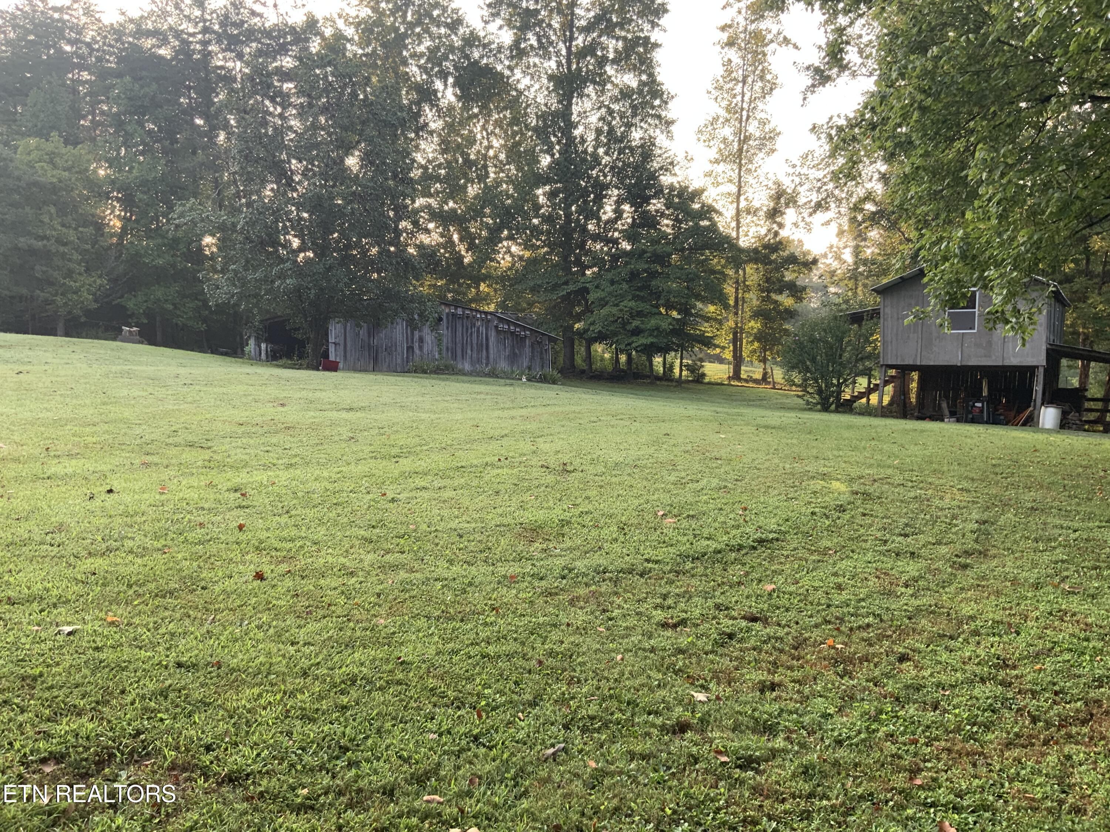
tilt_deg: -2.2
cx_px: 555
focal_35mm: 29
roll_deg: +0.2
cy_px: 416
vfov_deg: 48.2
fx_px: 930
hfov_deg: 61.7
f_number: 1.8
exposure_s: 1/122
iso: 25
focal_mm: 3
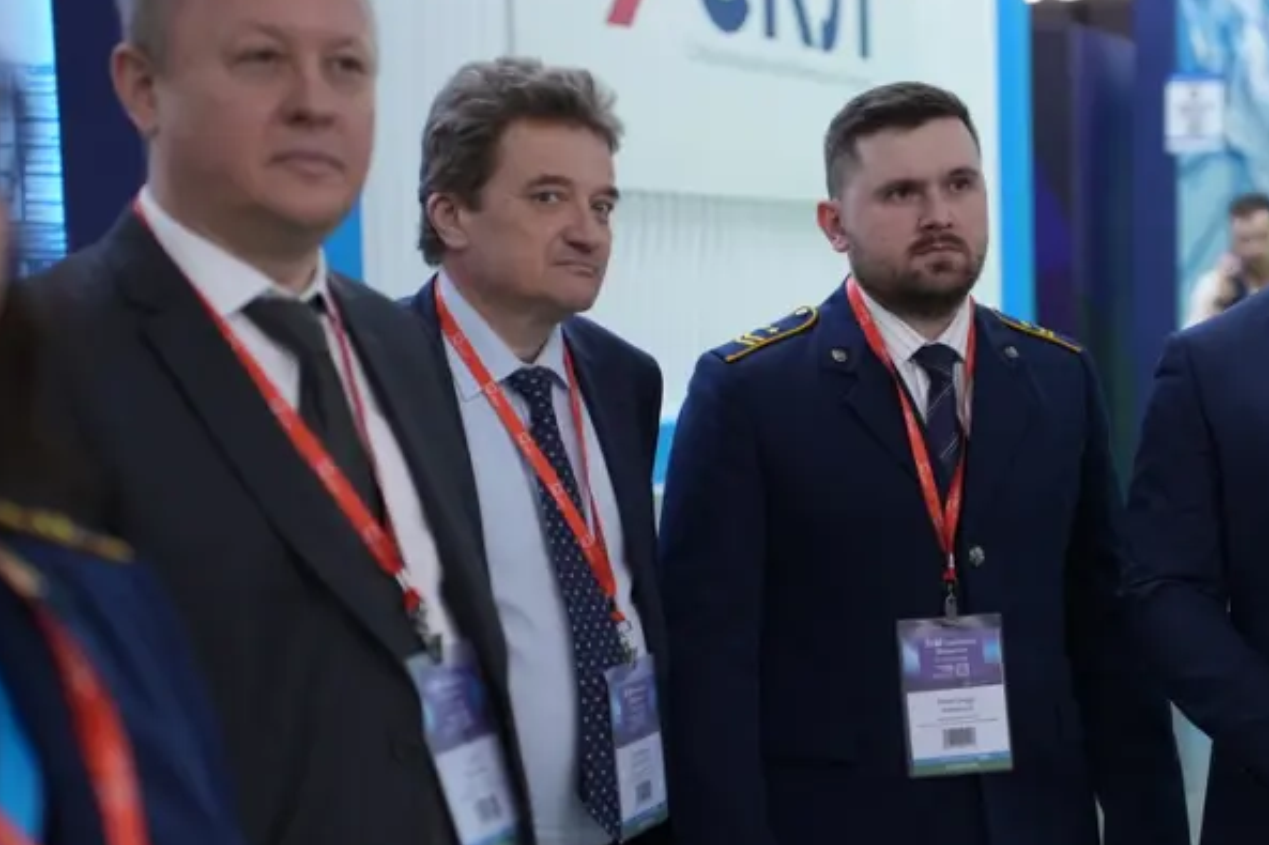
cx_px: 813
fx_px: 3136
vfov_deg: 15.3
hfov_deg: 22.8
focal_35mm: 89
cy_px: 437
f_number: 2.8
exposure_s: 1/200
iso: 1000
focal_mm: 66
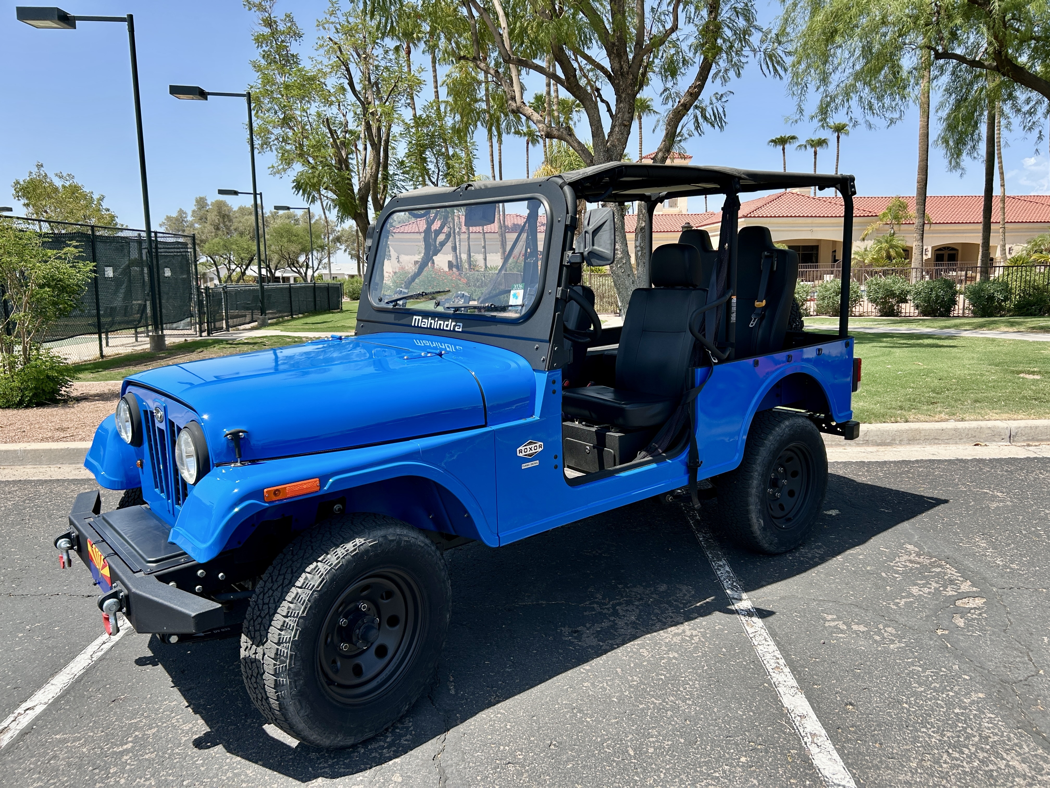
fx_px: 789
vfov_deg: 53.1
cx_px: 525
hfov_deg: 67.3
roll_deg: +0.8
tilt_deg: -9.7
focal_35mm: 26
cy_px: 394
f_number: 1.5
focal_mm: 5.7
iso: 50
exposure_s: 1/2353
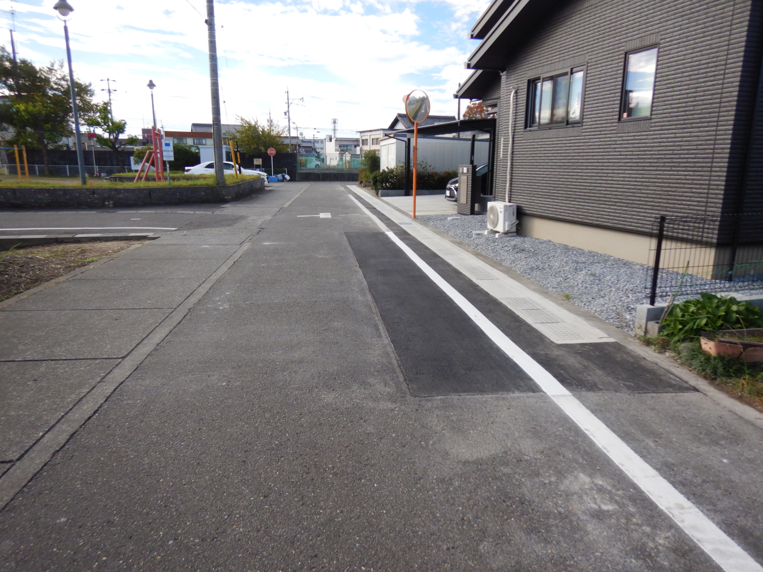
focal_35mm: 24
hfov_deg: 71.6
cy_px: 286
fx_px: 529
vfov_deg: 56.8
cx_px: 382
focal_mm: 4.3
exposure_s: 1/800
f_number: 2.8
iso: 125
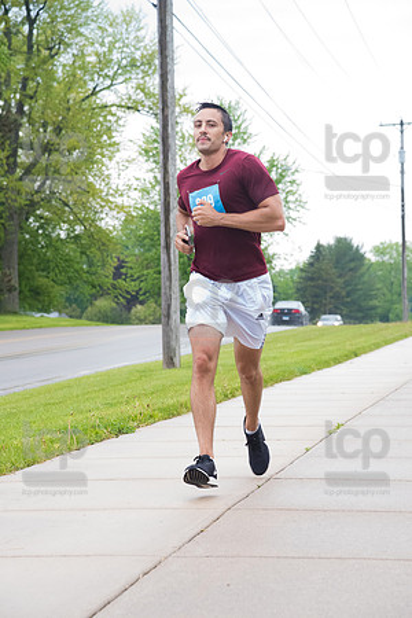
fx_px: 2060
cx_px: 206
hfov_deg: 11.4
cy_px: 309
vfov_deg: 17.1
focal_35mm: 120
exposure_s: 1/640
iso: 4000
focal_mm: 120
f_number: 6.3
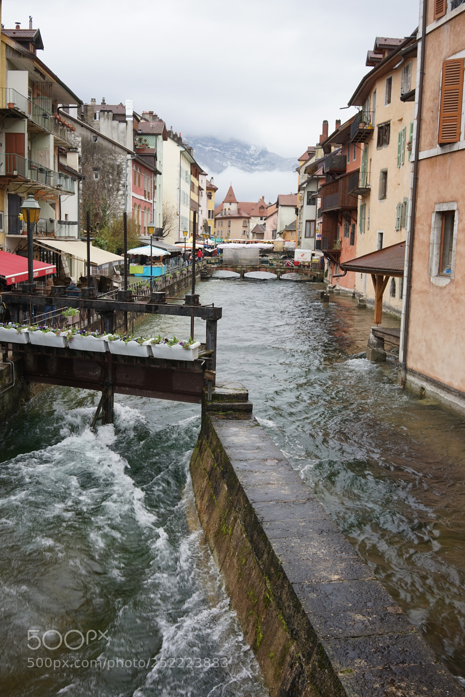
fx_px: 678
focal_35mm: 35
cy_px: 348
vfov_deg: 54.4
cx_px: 232
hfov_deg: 37.9
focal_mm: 35
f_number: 7.1
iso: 160
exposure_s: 1/60
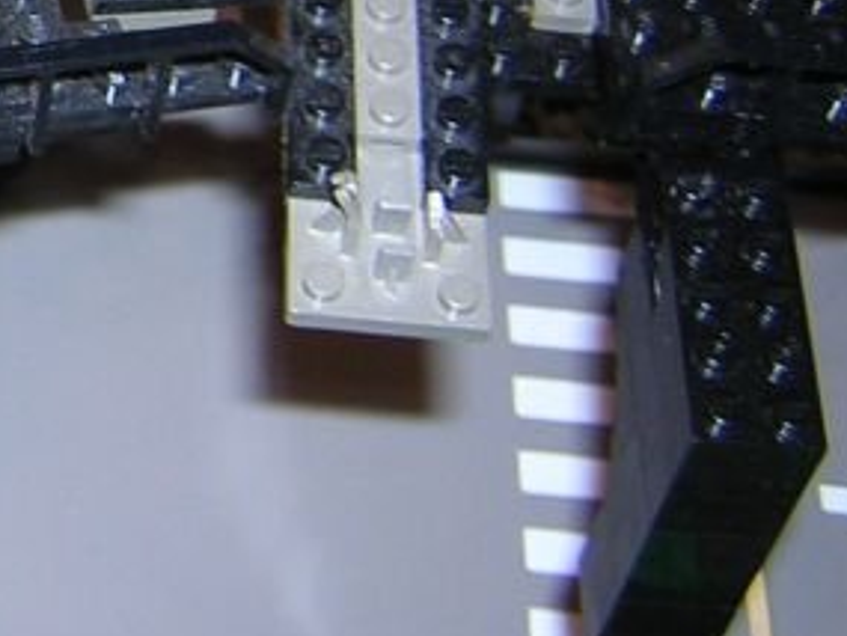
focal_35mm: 101
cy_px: -211
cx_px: -273
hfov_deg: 18.1
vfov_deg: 14.0
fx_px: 2472
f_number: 2.6
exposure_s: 1/60.1
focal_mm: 4.7
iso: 100
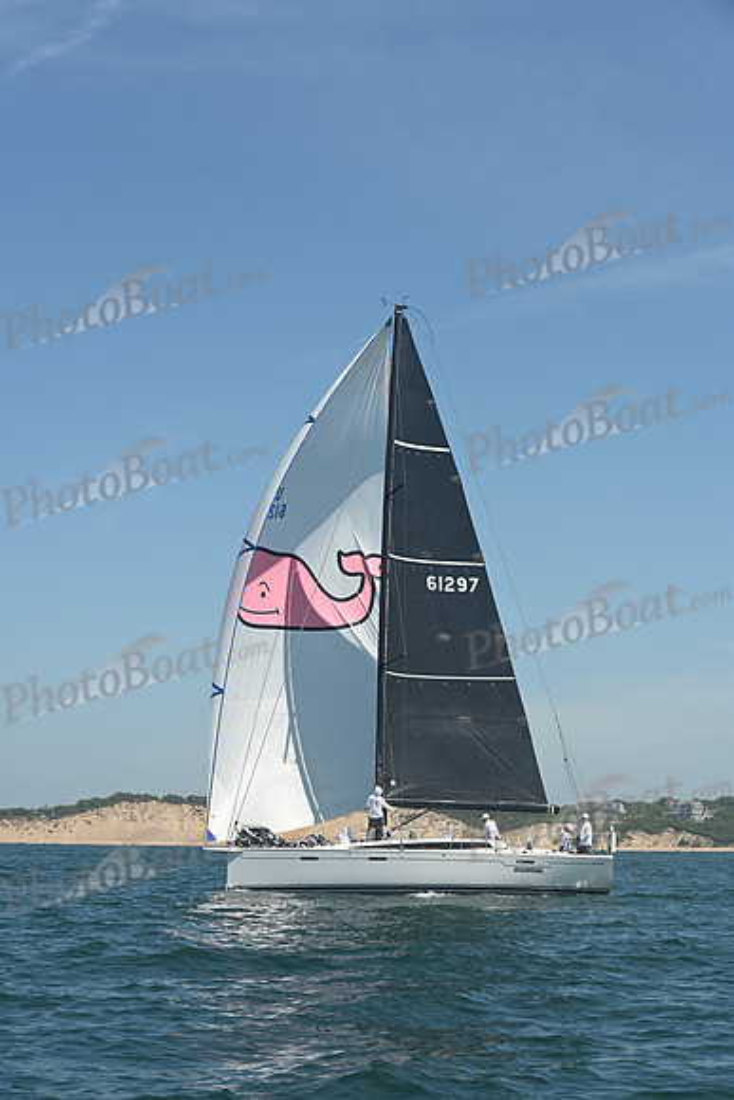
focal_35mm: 70
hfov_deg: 19.5
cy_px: 550
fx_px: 2139
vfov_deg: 28.8
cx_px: 367
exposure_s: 1/1000
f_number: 8
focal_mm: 70
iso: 320
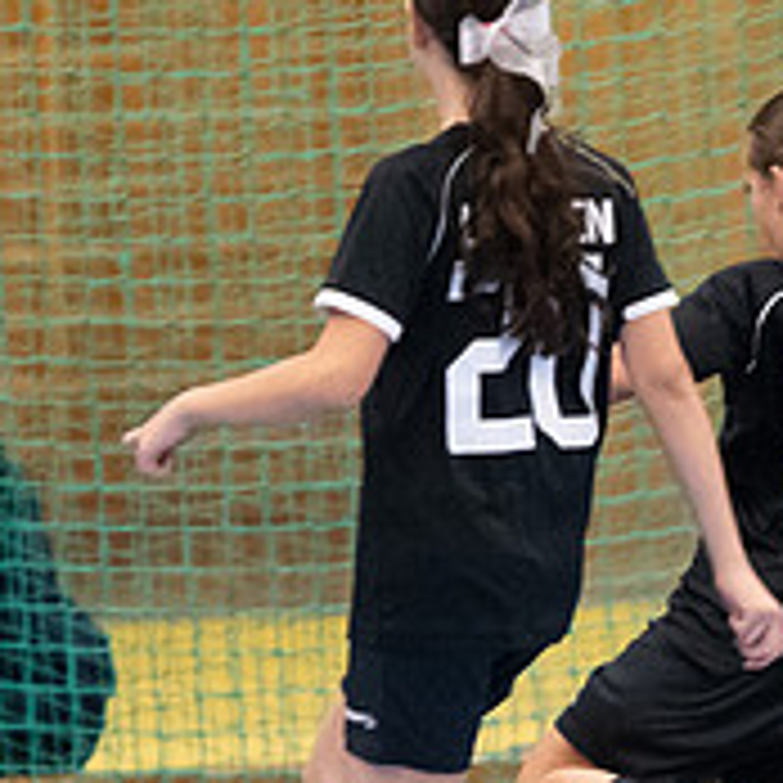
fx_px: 30146
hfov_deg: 1.5
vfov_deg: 1.5
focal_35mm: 1178
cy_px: 798
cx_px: 784
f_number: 3.2
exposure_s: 1/500
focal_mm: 200
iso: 4000
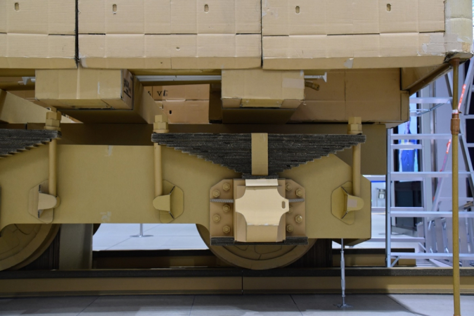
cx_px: 237
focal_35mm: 42
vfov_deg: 31.9
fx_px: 553
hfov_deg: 46.4
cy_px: 158
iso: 720
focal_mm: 28
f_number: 4
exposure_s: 1/60
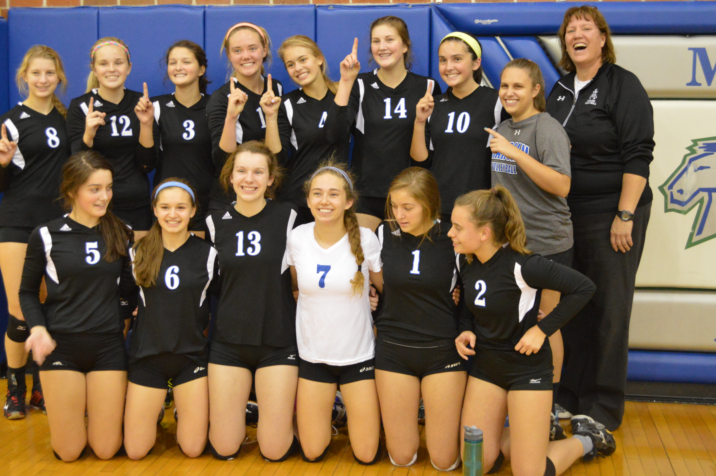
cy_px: 216
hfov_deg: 36.3
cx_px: 331
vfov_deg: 24.6
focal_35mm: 55
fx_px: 1093
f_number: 4.8
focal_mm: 32
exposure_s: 1/60
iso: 3200
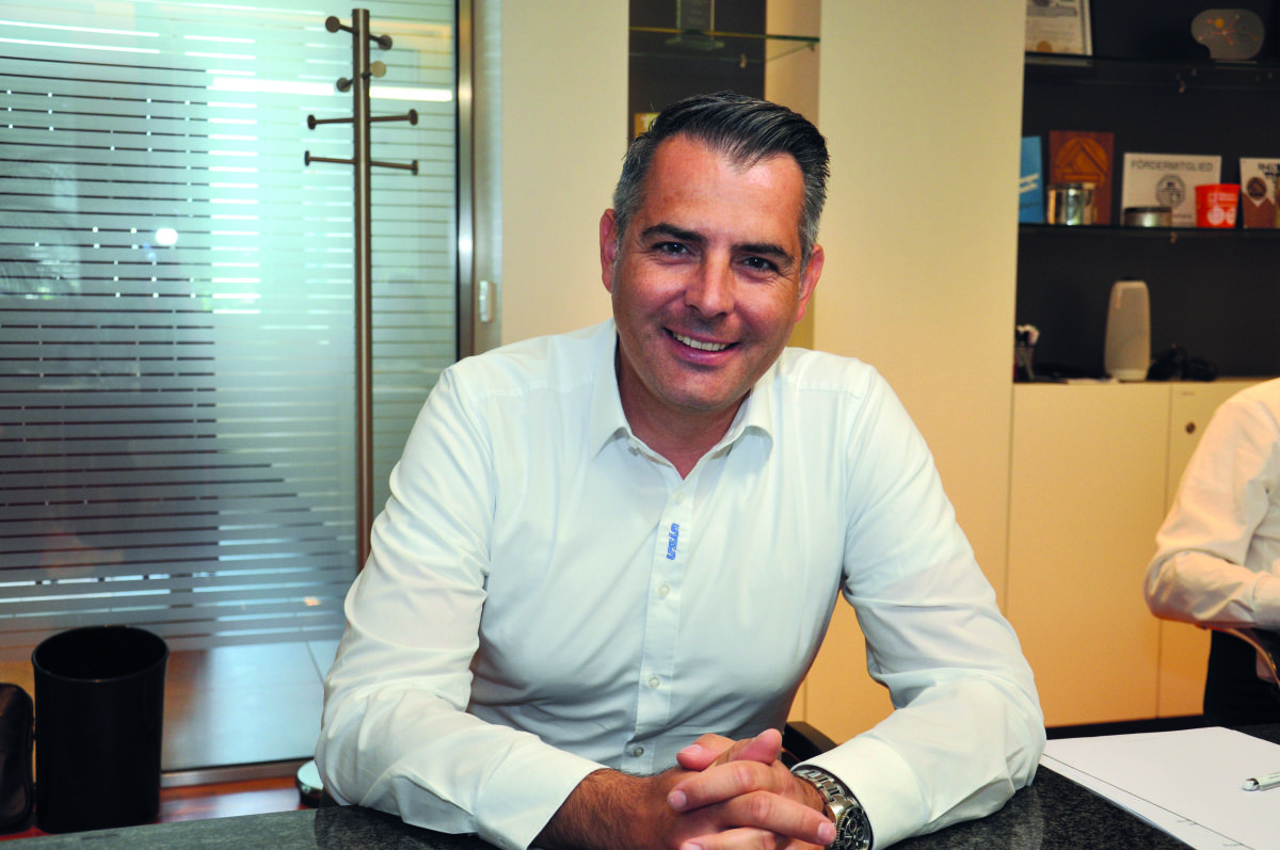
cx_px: 640
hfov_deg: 49.6
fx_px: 1385
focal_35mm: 39
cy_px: 425
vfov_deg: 34.1
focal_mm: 26
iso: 450
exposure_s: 1/60
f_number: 4
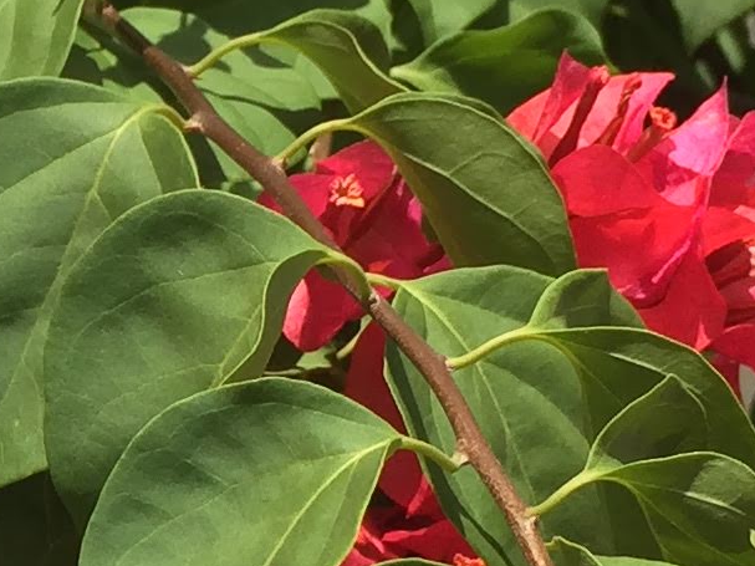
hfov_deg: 12.2
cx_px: -275
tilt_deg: -18.0
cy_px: 623
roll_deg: +0.8
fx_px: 3402
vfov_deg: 9.4
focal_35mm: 156
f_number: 2.2
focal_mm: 4.15
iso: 32
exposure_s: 1/1980
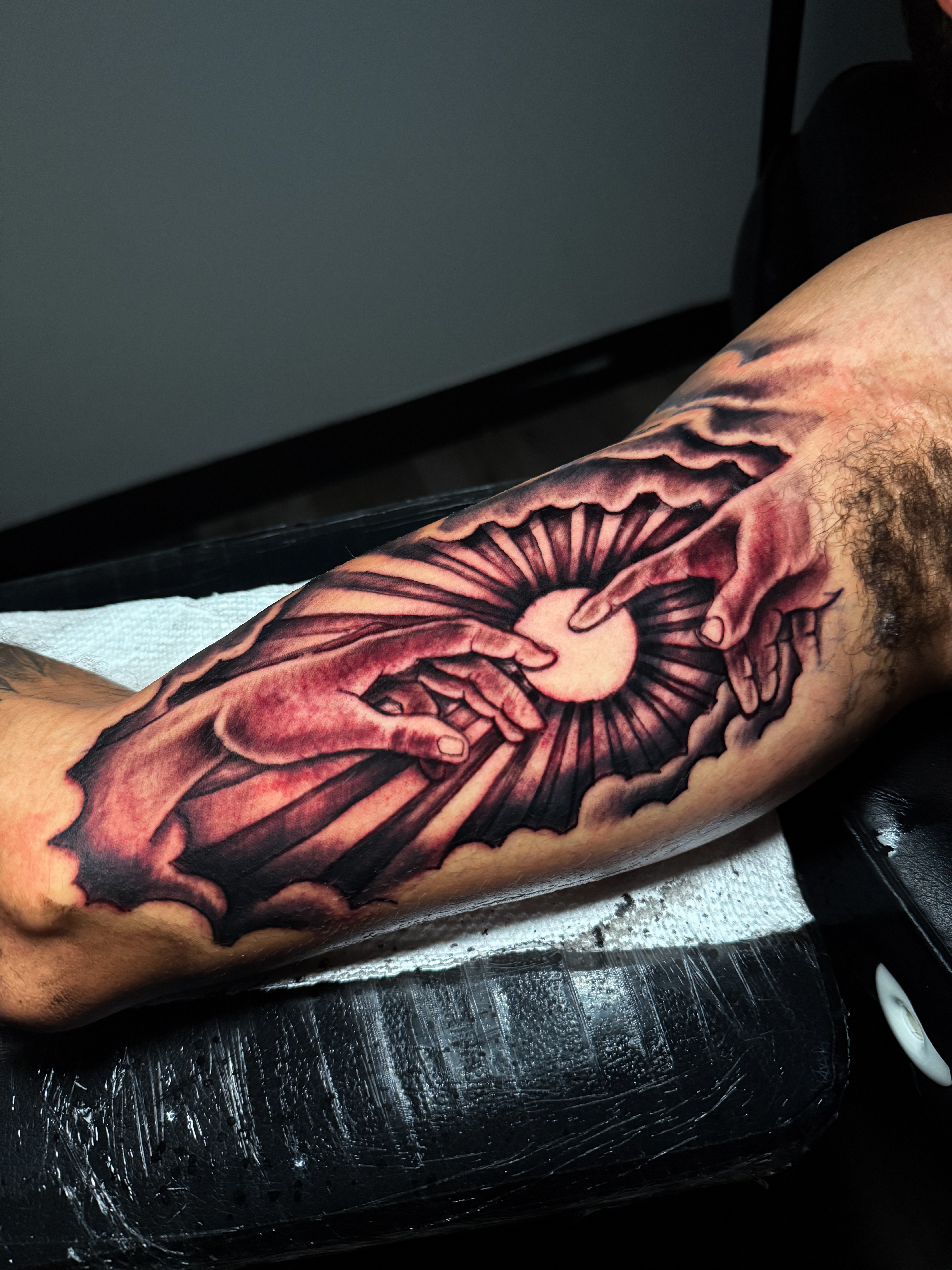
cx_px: 476
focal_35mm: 24
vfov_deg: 71.6
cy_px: 635
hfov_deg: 56.8
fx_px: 880
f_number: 1.8
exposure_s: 1/60
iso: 500
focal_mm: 6.76
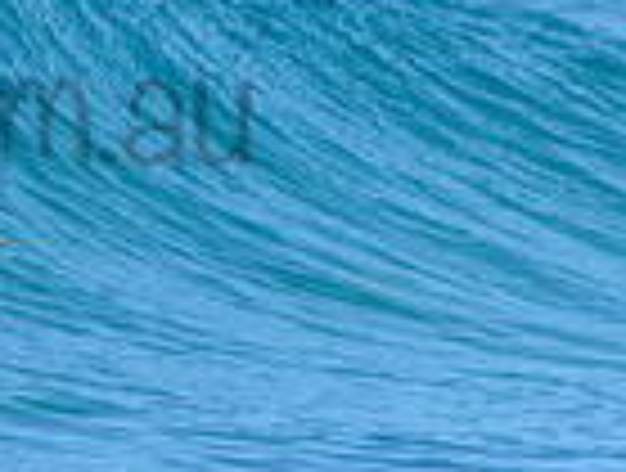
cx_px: -225
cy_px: 61
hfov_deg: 1.0
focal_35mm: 2002
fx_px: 36298
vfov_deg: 0.7
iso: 450
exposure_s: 1/2000
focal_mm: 500
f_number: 5.6
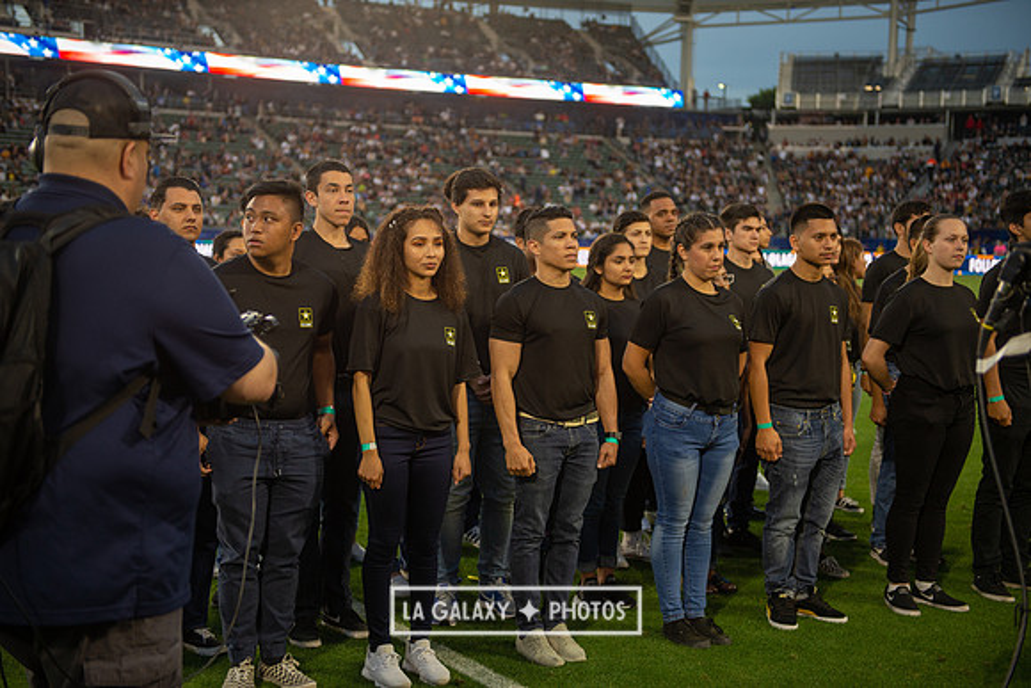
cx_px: 516
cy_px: 344
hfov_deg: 39.6
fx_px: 1432
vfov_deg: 27.0
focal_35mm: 50
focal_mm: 50
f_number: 2.8
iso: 400
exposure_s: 1/500
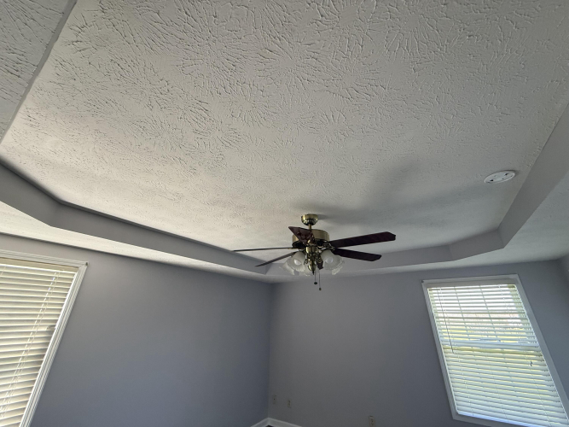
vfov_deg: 85.7
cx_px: 284
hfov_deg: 102.1
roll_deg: +0.1
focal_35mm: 14
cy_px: 214
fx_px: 230
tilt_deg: +23.7
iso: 250
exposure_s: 1/99
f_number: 2.2
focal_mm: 2.22
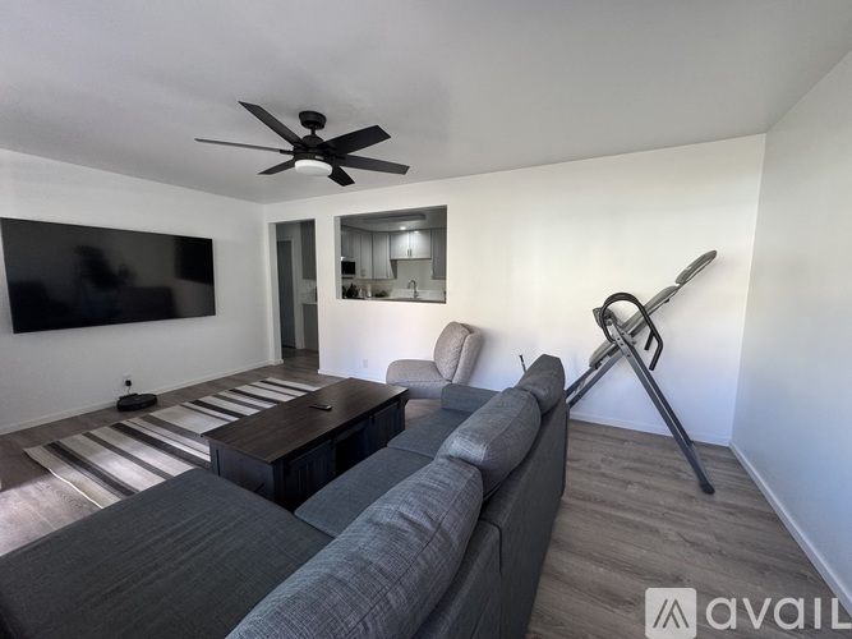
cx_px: 426
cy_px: 320
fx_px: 345
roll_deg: -0.6
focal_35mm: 14
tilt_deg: -6.9
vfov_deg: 85.7
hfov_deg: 102.1
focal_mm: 2.22
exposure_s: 1/99
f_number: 2.2
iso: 200
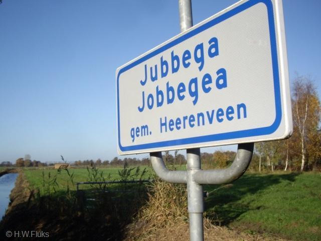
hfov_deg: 49.0
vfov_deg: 37.7
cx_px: 160
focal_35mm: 38
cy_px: 120
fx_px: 352
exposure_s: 1/1000
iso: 64
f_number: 2.8
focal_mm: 7.9
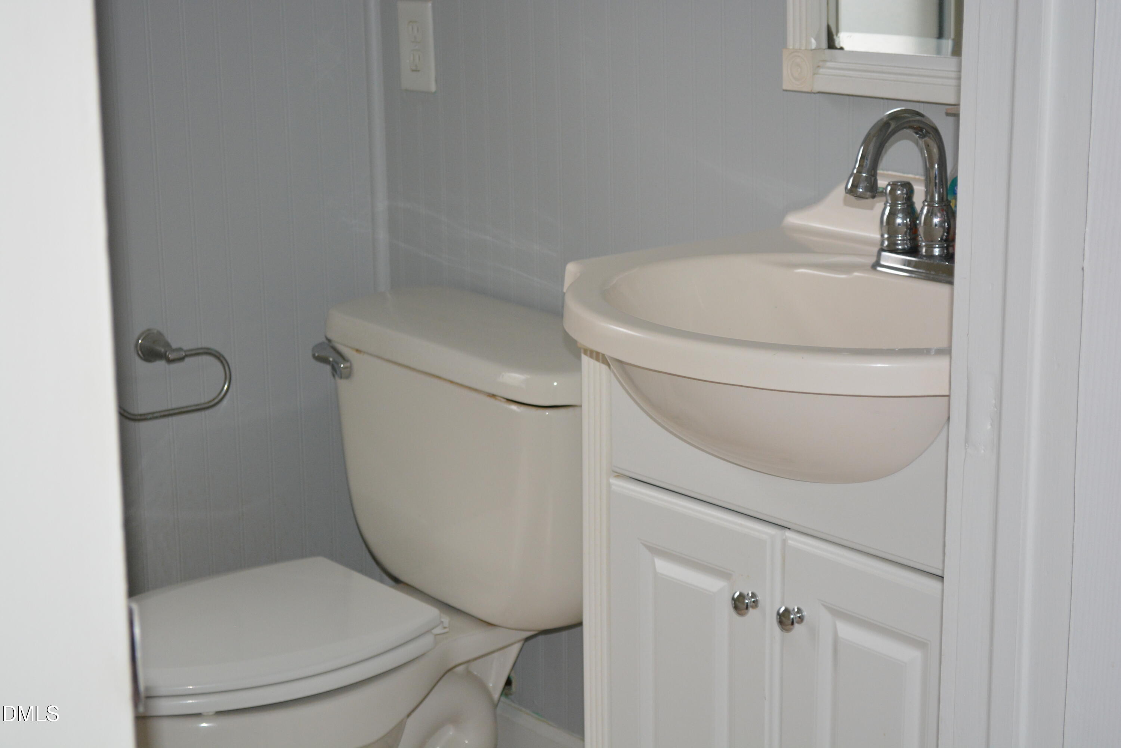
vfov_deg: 18.9
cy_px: 374
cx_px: 560
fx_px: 2242
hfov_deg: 28.1
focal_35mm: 72
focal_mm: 48
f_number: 5.3
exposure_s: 1/60
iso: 1000
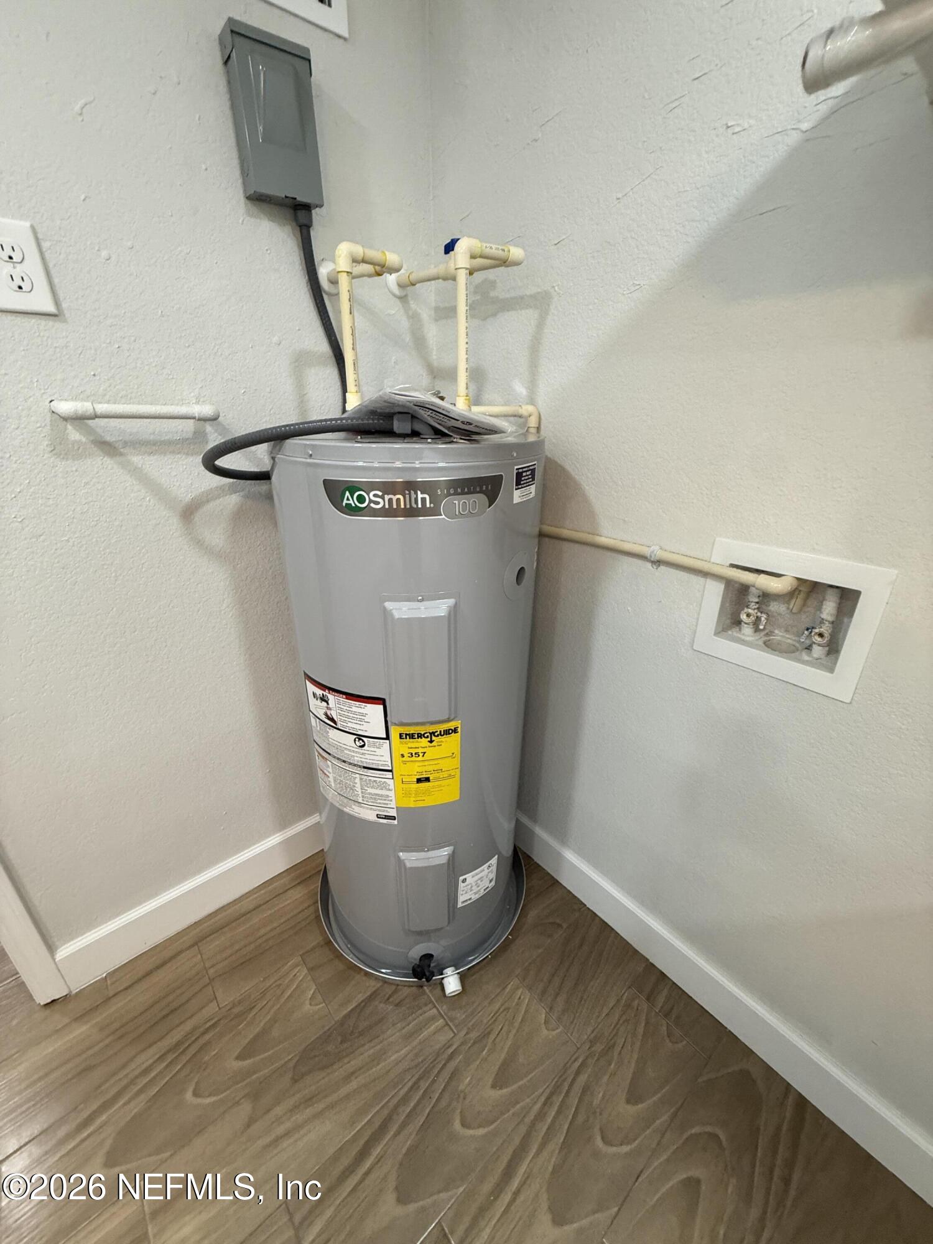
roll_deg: +0.9
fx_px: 503
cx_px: 466
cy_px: 622
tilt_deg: -22.2
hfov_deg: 85.7
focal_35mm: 14
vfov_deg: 102.1
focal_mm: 2.22
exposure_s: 1/60
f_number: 2.2
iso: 200
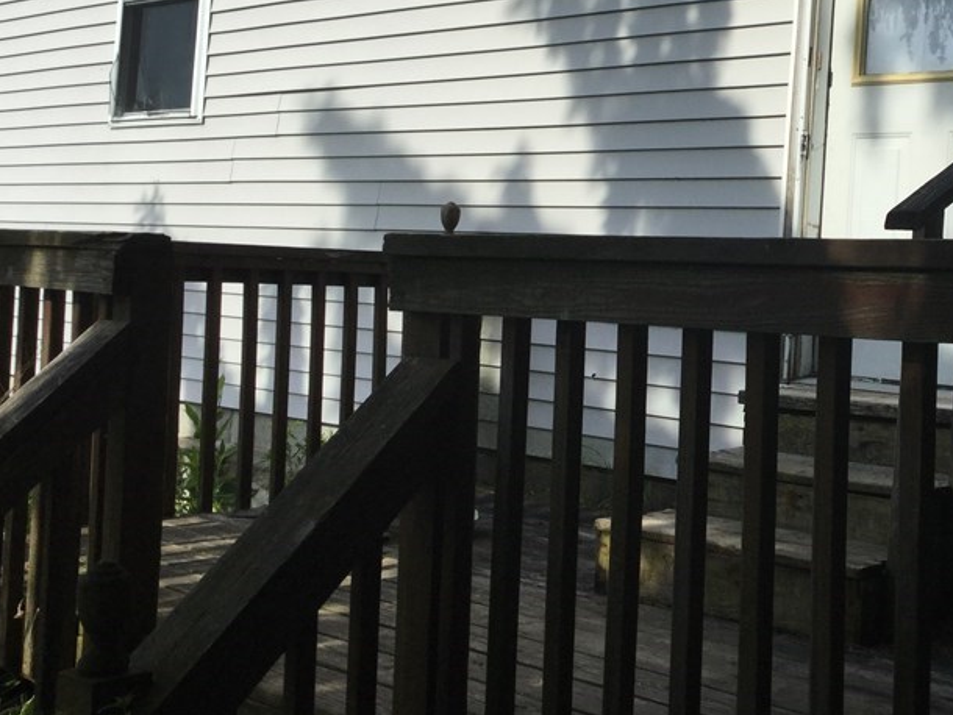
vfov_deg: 27.8
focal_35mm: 52
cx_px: 775
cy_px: 220
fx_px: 1432
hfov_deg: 35.5
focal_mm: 3.3
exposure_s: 1/1456
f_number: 2.4
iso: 25
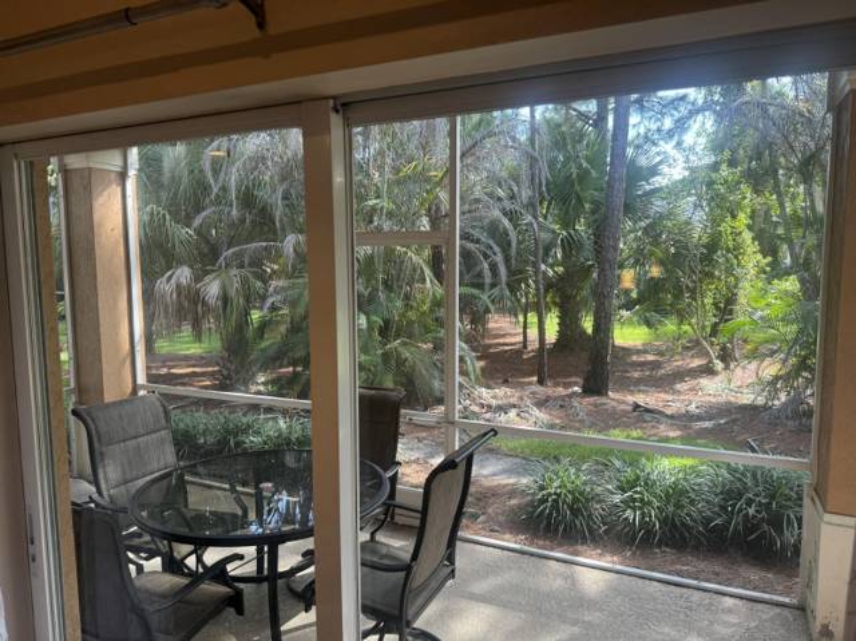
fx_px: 593
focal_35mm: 24
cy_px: 320
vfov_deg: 56.8
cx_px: 428
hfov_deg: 71.6
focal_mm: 6.76
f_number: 1.78
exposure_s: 1/120
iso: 125
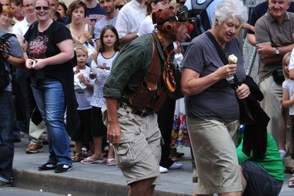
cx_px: 174
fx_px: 1747
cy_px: 40
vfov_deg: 6.4
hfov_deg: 9.6
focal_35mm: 214
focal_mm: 66
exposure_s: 1/160
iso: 400
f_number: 9
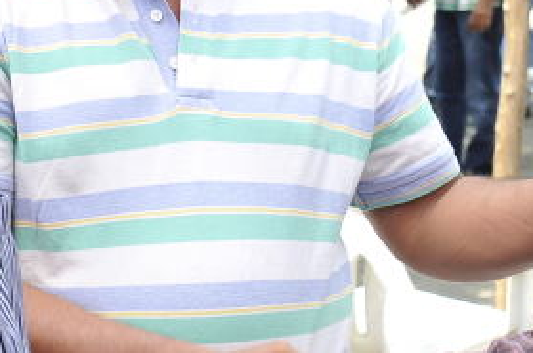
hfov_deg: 16.4
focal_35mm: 125
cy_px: 104
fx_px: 1847
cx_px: 176
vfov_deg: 10.9
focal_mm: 34
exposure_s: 1/160
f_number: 5
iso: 250
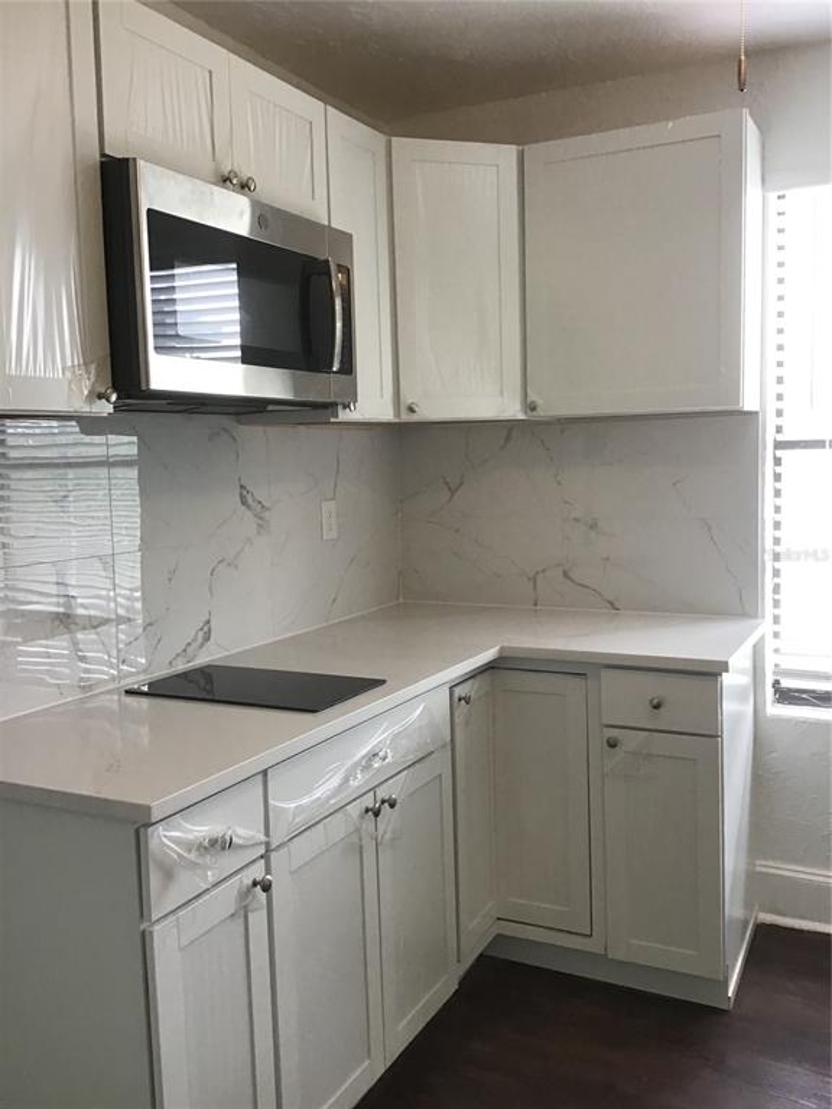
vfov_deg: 58.4
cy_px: 554
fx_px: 993
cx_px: 416
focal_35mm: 31
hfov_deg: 45.4
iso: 50
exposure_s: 1/30
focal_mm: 3.3
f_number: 2.4
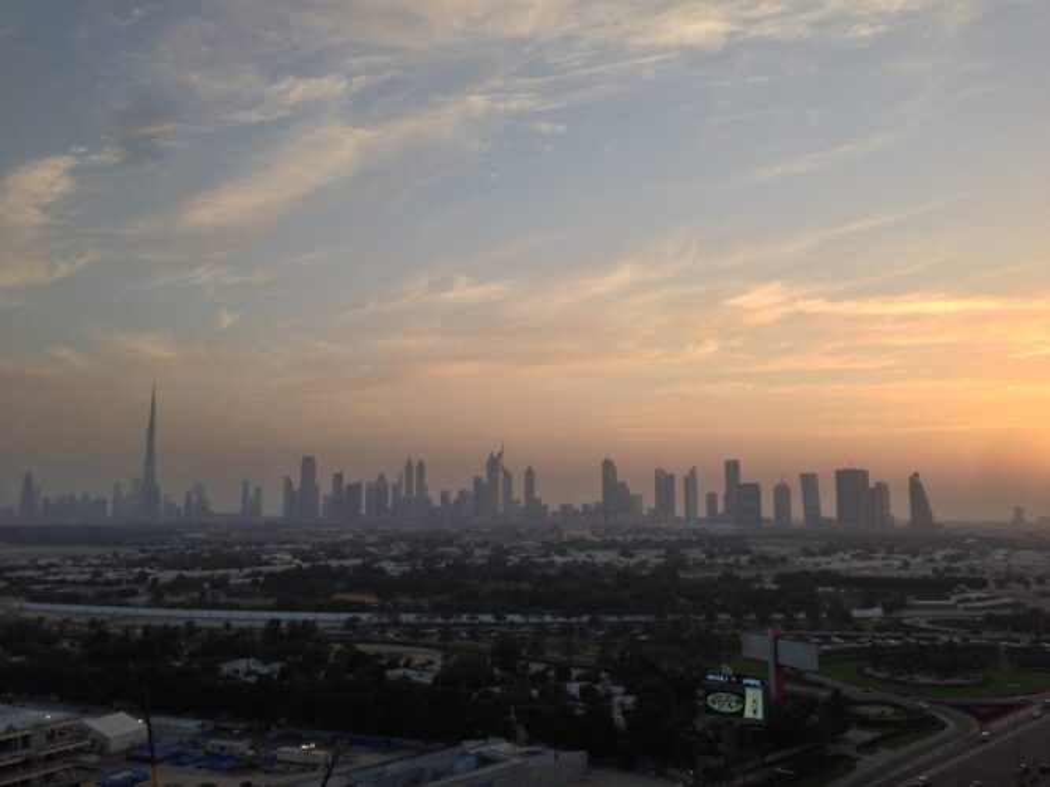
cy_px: 394
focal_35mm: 33
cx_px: 525
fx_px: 1001
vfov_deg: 42.9
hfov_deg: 55.4
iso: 50
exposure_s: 1/216
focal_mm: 4.13
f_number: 2.4
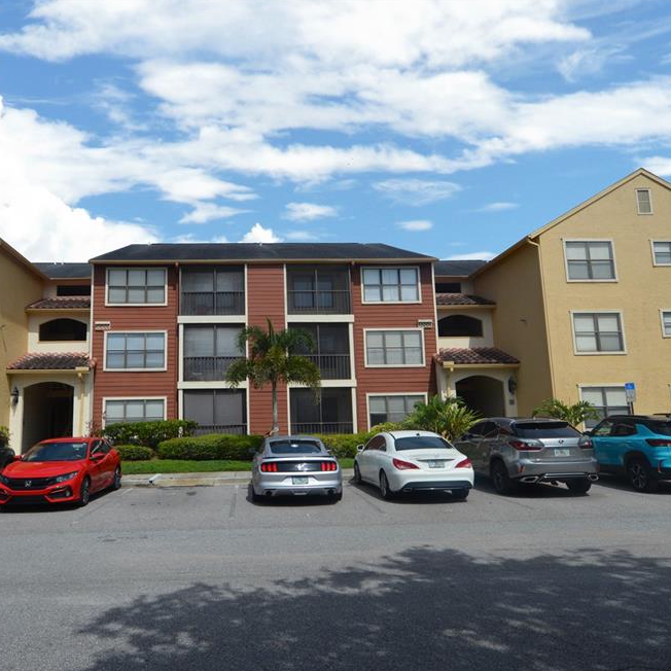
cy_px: 344
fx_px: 526
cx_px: 254
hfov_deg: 64.2
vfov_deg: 65.0
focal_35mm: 24
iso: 100
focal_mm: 12
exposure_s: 1/320
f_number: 9
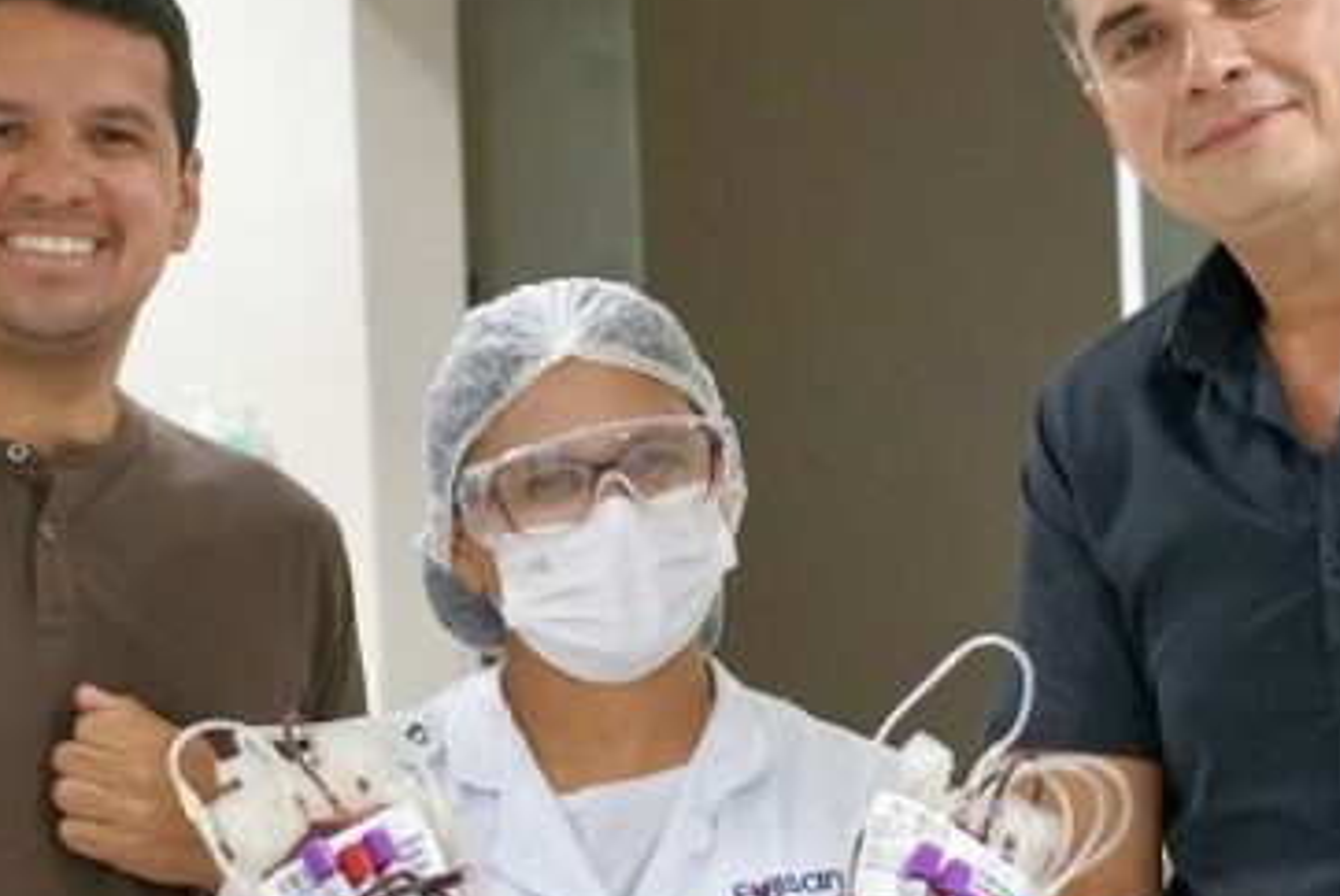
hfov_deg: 11.5
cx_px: 629
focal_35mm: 178
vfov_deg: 7.7
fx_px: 6631
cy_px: 592
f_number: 4
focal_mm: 56
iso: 2500
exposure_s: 1/160
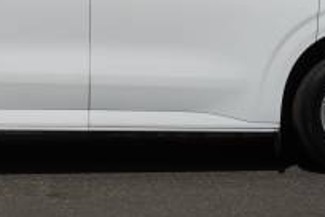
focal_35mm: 137
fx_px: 1233
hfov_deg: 14.9
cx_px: 43
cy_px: -26
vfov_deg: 9.9
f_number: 8
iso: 100
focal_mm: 29
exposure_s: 1/400
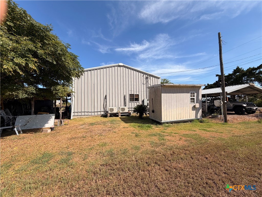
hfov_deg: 102.1
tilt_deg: +5.3
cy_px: 98
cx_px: 131
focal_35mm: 14
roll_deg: +1.4
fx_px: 106
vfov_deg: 85.7
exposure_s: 1/770
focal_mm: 2.22
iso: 20
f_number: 2.2
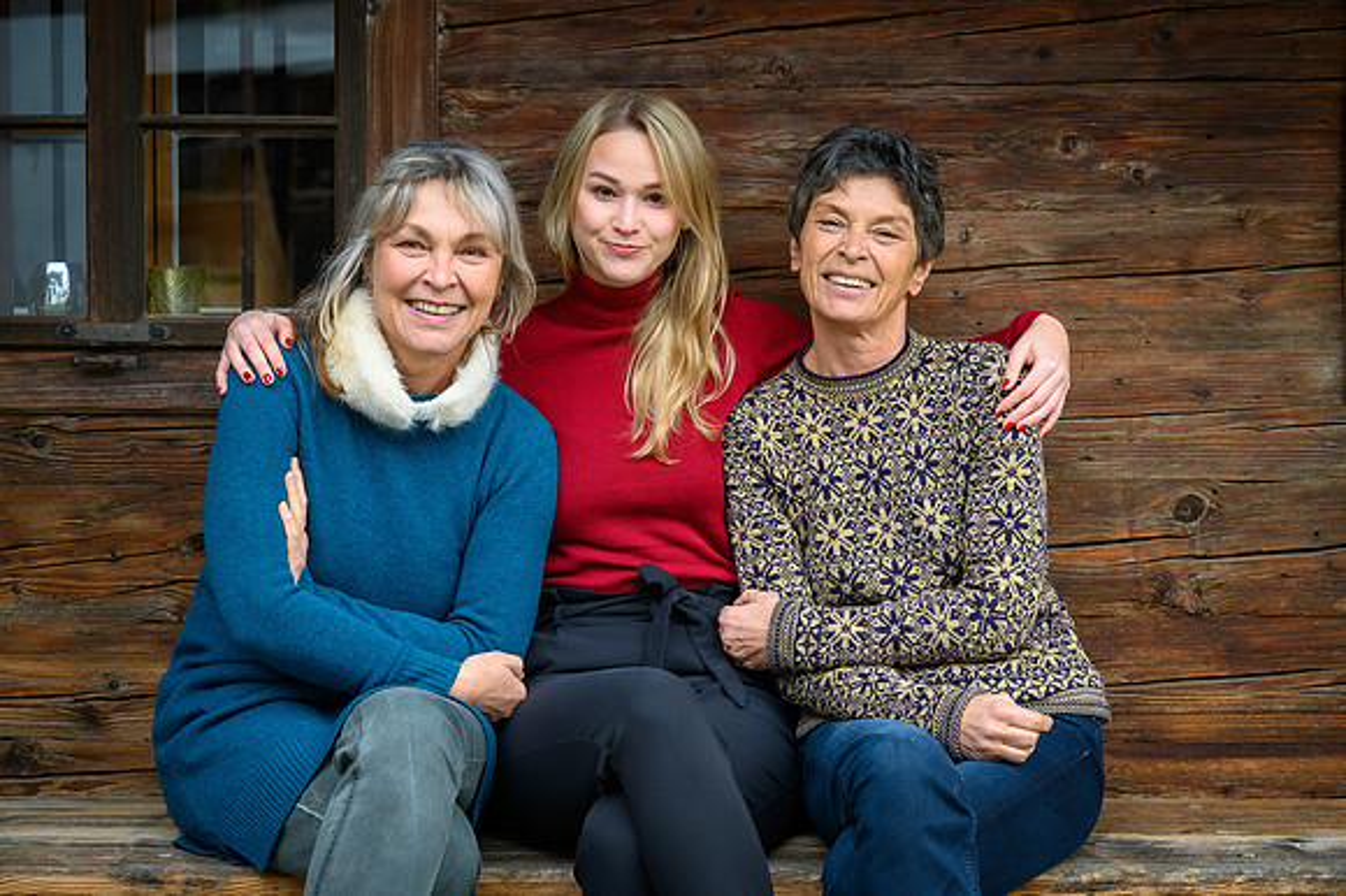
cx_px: 673
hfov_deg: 28.9
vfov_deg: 19.4
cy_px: 448
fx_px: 2616
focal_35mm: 70
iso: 640
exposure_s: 1/250
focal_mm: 70
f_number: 4
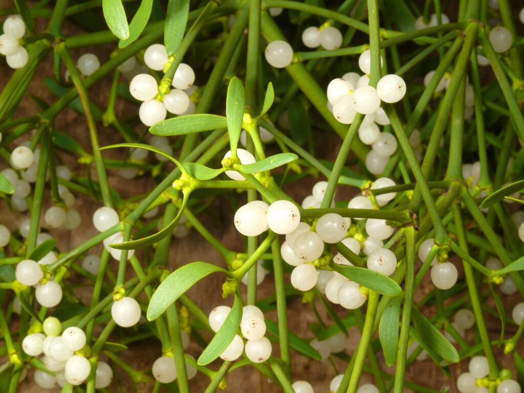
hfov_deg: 17.1
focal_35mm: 115
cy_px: 196
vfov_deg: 12.9
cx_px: 262
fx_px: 1741
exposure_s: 1/1.6
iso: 100
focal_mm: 24.3
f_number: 11
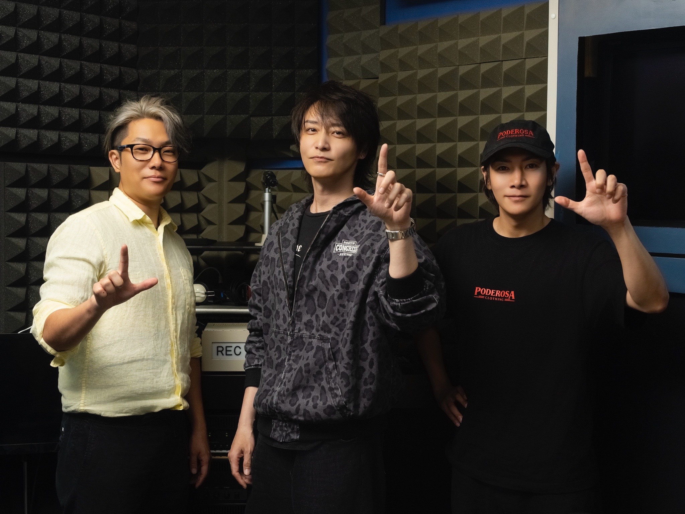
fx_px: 871
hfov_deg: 42.9
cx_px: 342
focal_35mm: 44
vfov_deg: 32.9
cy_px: 257
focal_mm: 55
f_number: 5.6
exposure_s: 1/125
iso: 2500
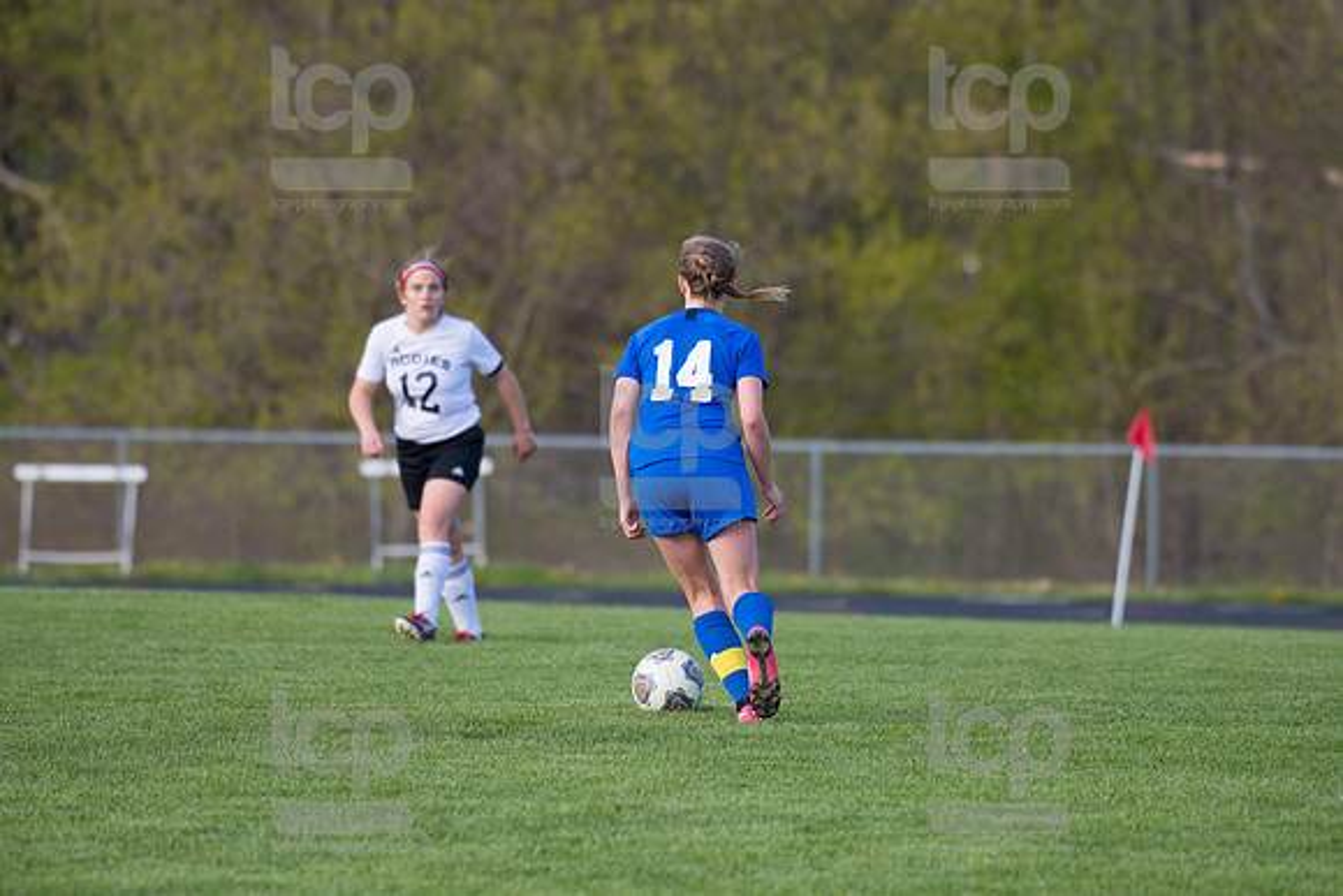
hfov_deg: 5.4
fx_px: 14179
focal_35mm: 380
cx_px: 672
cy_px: 448
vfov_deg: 3.6
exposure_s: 1/1600
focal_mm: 380
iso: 200
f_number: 5.6
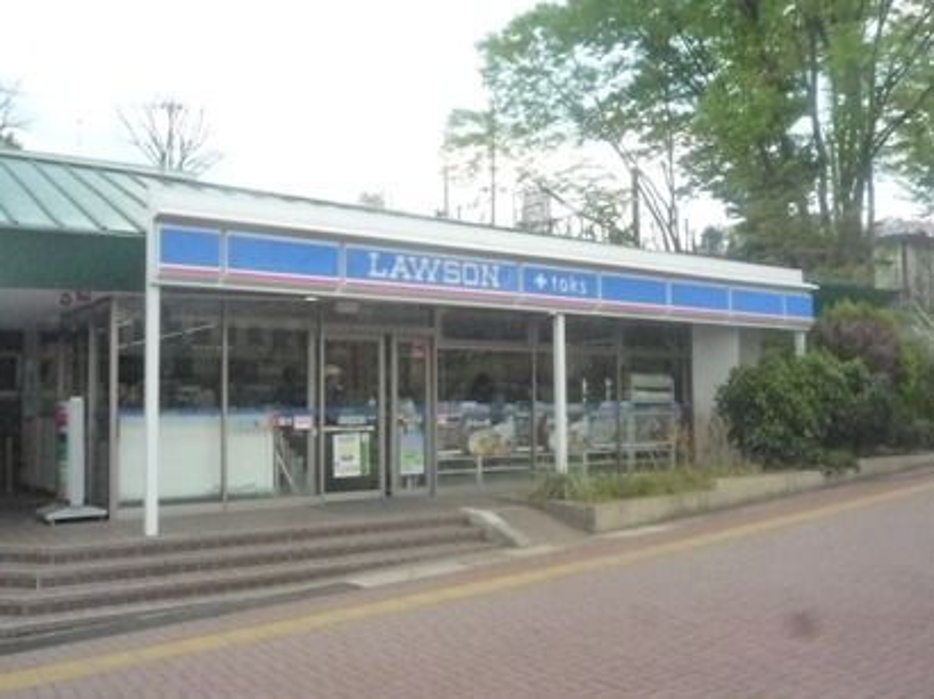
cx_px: 467
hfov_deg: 51.4
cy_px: 350
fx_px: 971
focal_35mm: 36
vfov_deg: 39.6
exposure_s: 1/1600
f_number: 8
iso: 2500
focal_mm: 6.3
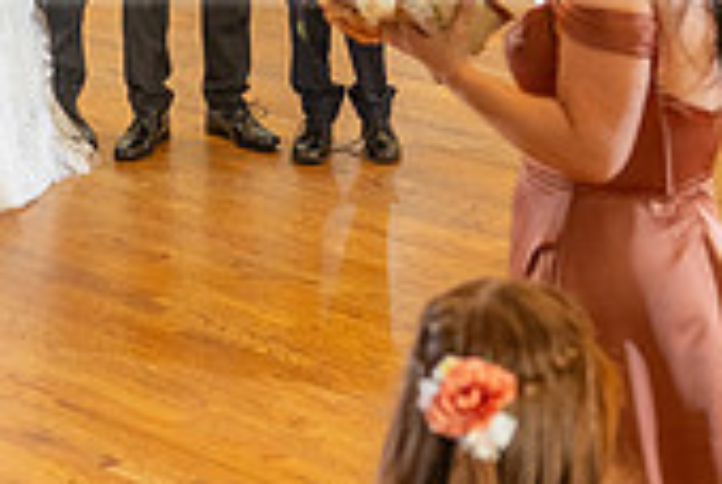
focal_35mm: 151
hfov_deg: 13.5
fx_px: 3034
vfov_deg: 9.0
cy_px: -153
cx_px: 169
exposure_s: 1/80
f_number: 4
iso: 800
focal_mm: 38
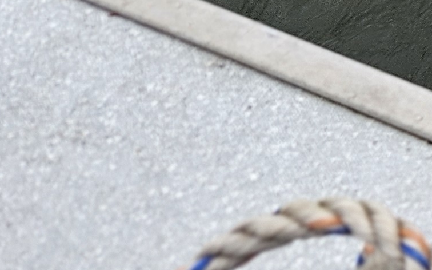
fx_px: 1518
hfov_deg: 12.7
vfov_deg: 9.6
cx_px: 1020
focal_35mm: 129
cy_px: -242
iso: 25
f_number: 1.8
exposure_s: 1/1354
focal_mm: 5.4
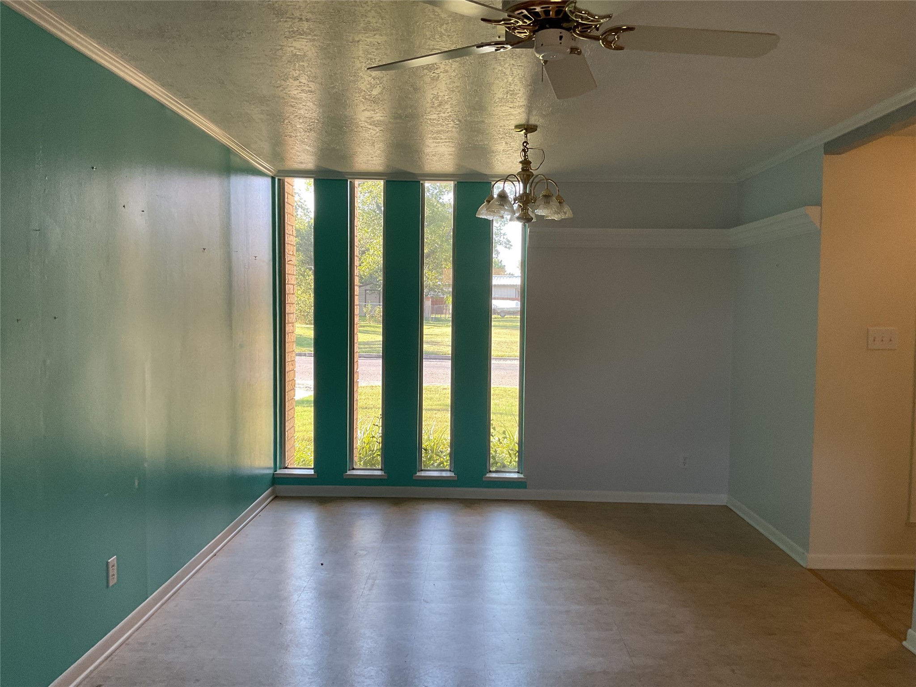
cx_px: 458
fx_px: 767
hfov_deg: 61.7
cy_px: 344
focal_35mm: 29
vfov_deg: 48.2
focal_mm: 3
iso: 50
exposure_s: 1/120
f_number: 1.8
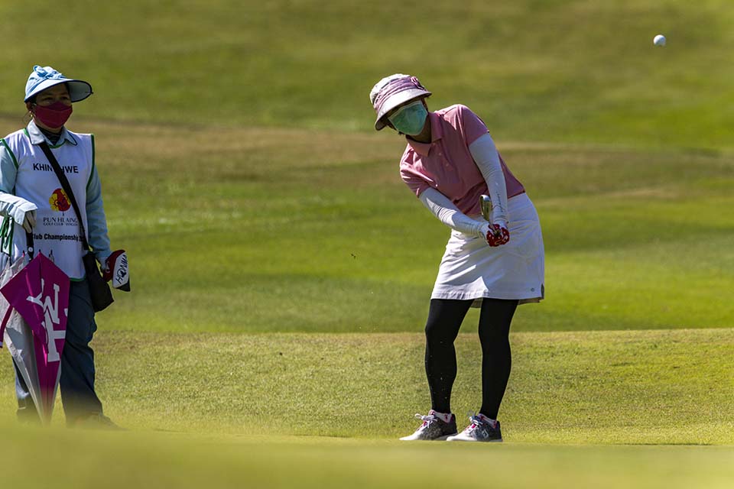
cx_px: 367
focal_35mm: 650
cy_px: 244
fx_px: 13252
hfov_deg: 3.2
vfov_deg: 2.1
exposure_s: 1/2500
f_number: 8
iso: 450
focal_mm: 650
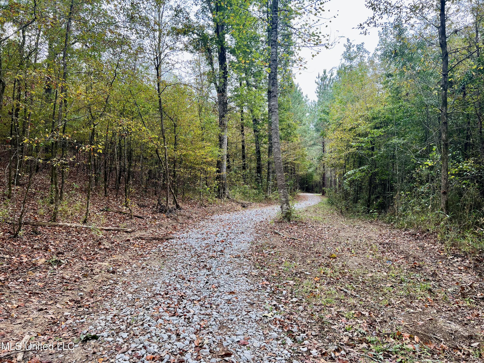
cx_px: 242
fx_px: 364
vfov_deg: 53.1
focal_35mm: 26
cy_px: 182
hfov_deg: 67.3
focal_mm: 5.7
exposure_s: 1/317
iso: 50
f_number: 1.5
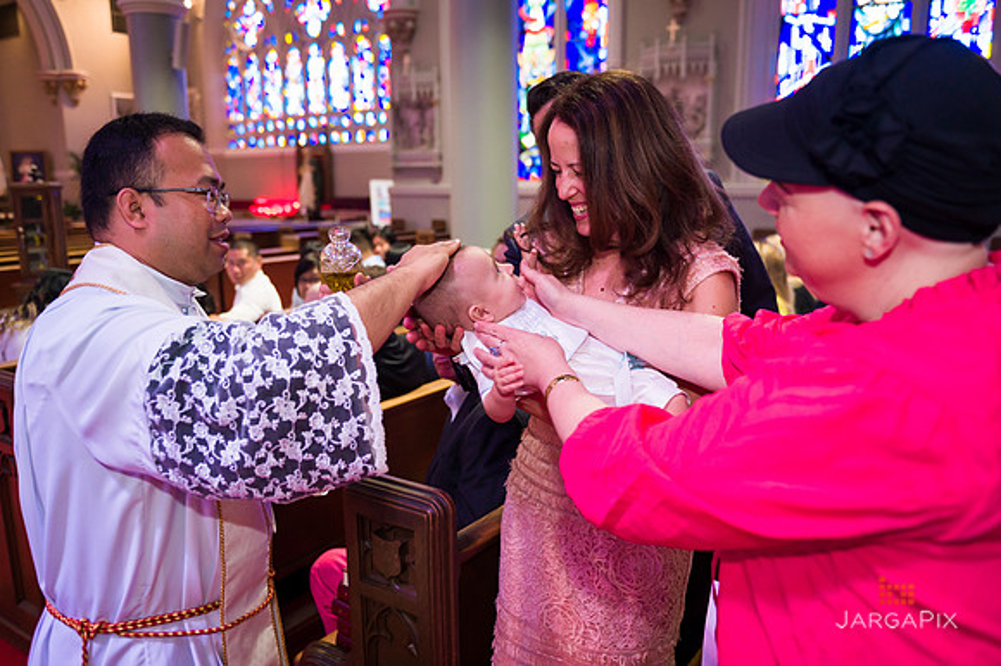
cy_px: 333
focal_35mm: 28
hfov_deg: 65.5
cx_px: 500
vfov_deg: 46.4
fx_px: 778
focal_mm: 28
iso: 1600
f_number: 3.2
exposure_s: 1/200
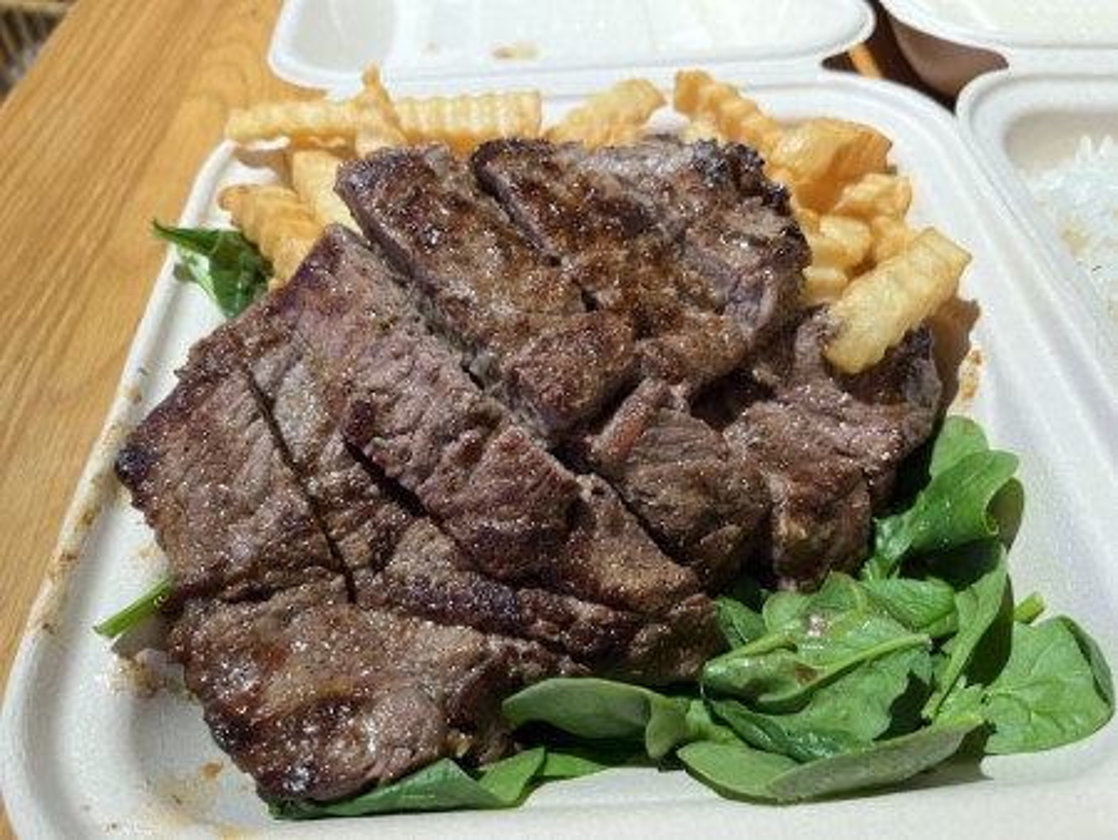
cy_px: 420
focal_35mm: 26
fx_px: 840
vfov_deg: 53.1
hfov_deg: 67.3
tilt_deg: -51.2
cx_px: 559
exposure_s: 1/40
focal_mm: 5.1
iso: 400
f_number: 1.6
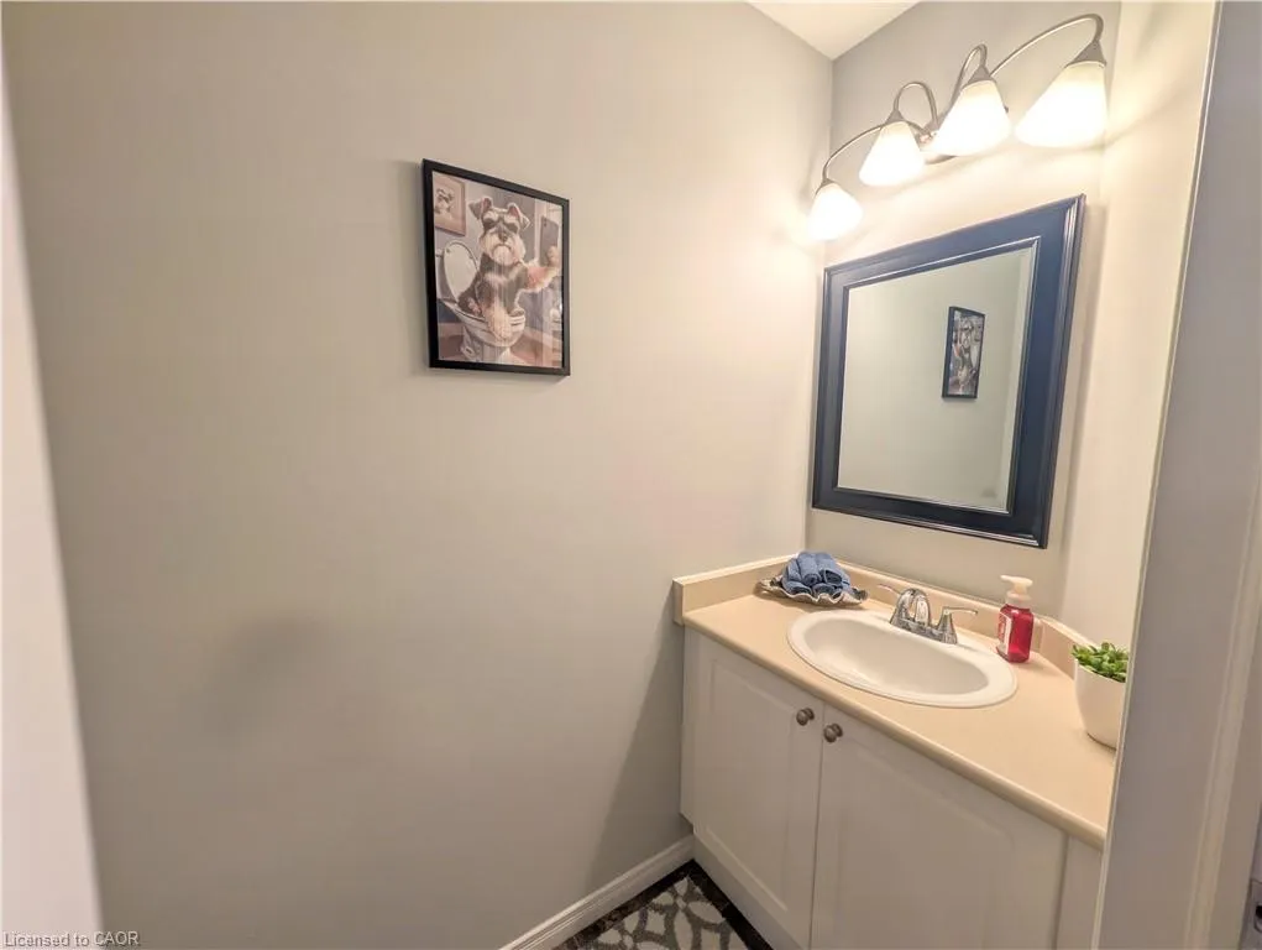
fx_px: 438
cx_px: 631
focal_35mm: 12
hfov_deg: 110.5
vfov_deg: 94.6
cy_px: 475
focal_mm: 2.02
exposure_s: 1/131
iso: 42
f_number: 1.7
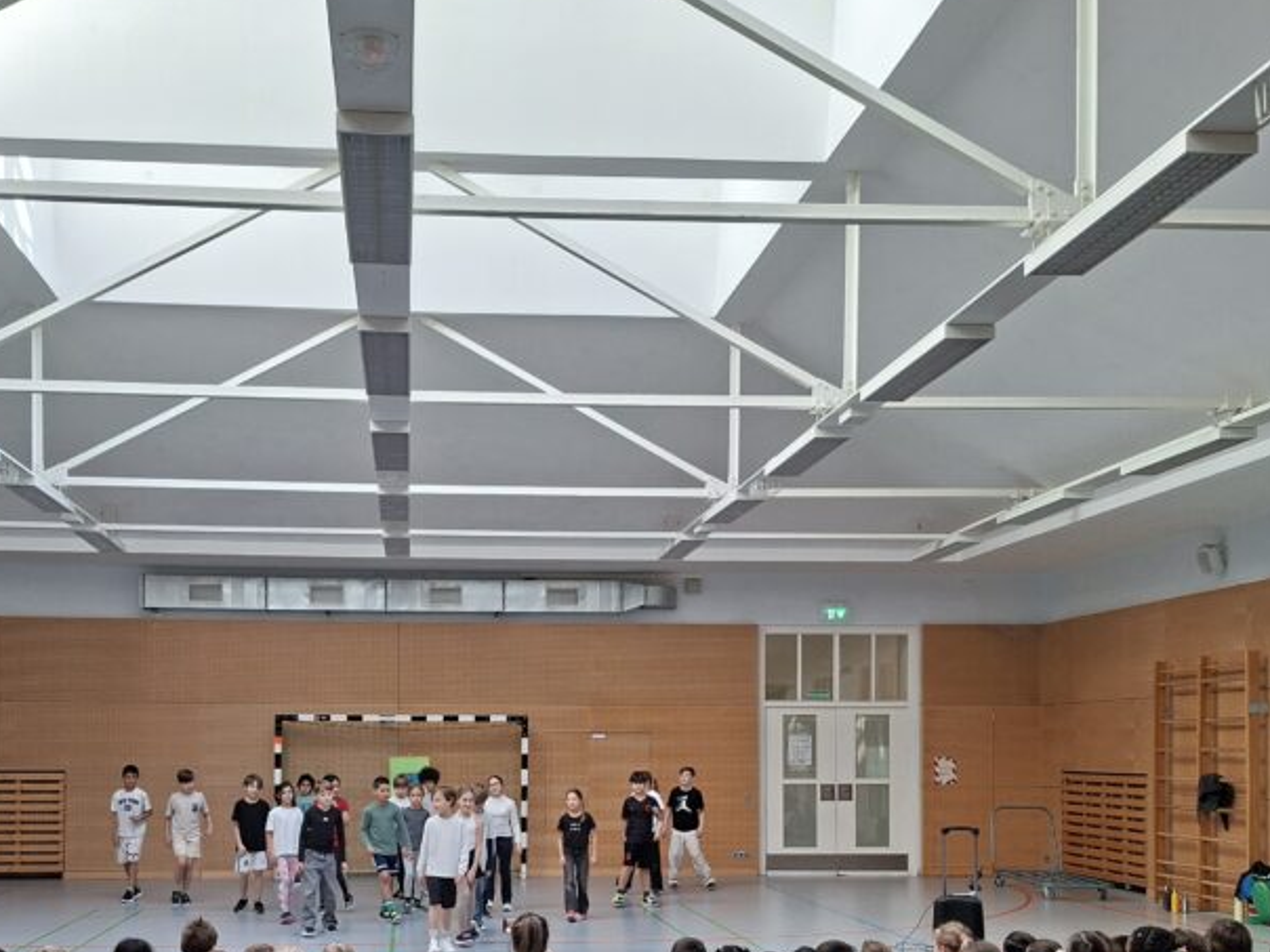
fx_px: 1431
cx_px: 509
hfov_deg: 47.6
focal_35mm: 39
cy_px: 742
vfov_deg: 35.8
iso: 64
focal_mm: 5.54
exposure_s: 1/120
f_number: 1.8
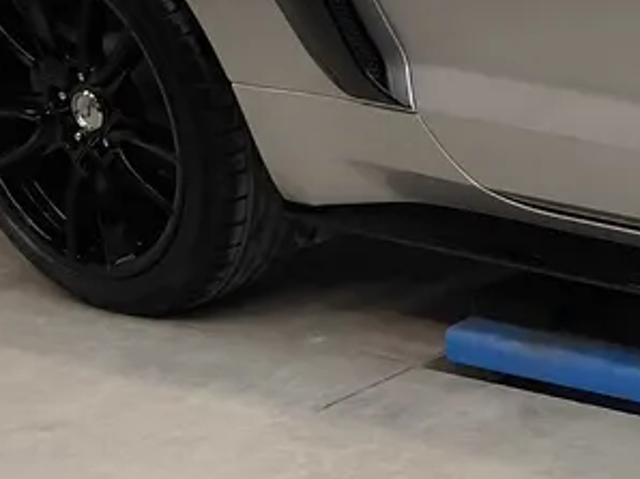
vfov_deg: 11.4
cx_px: 1332
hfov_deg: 13.0
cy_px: 82
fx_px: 2383
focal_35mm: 129
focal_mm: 6.92
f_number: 1.9
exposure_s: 1/100
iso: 50
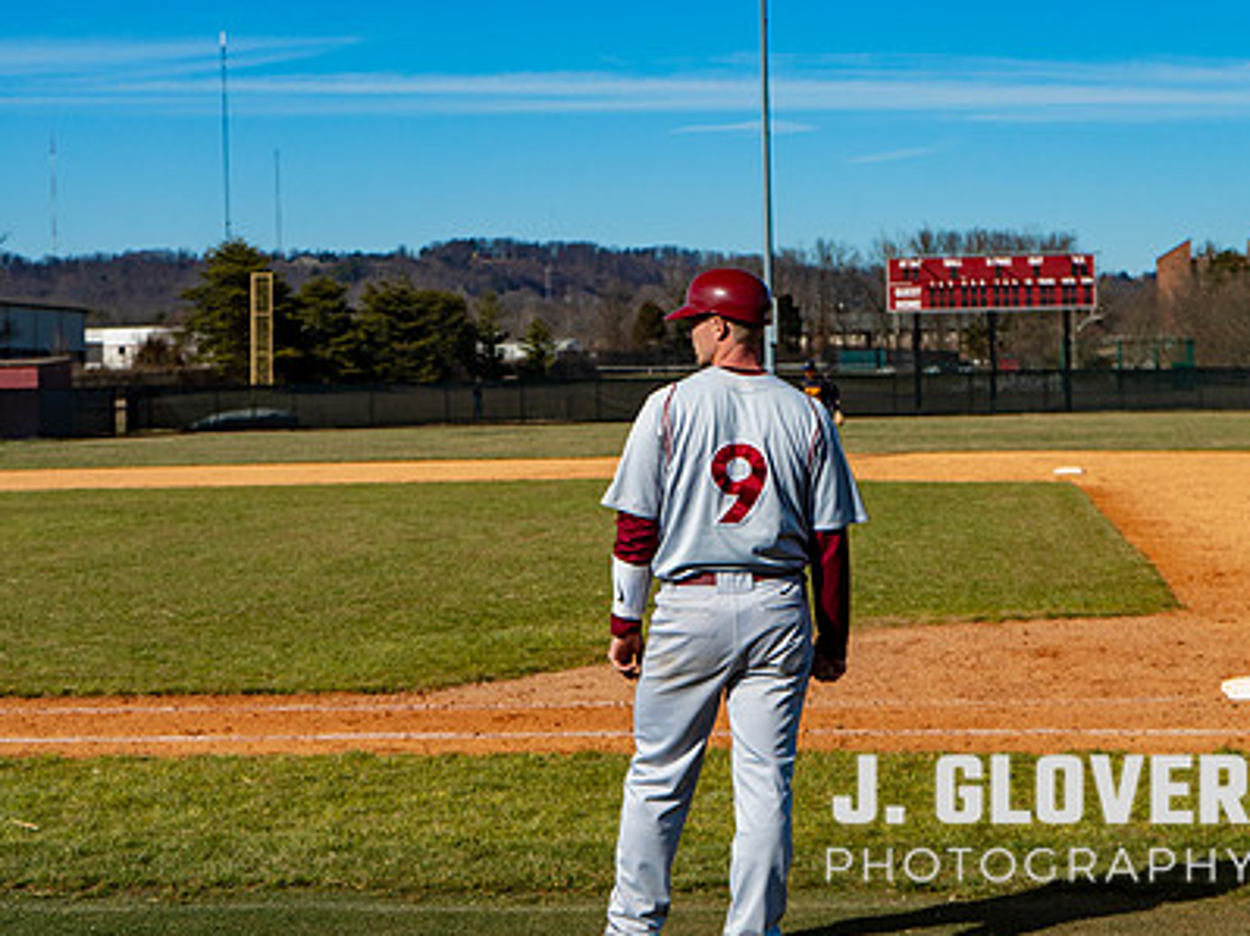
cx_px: 628
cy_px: 387
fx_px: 2816
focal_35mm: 78
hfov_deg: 25.0
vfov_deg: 18.9
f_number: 4.5
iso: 200
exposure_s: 1/1250
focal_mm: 49
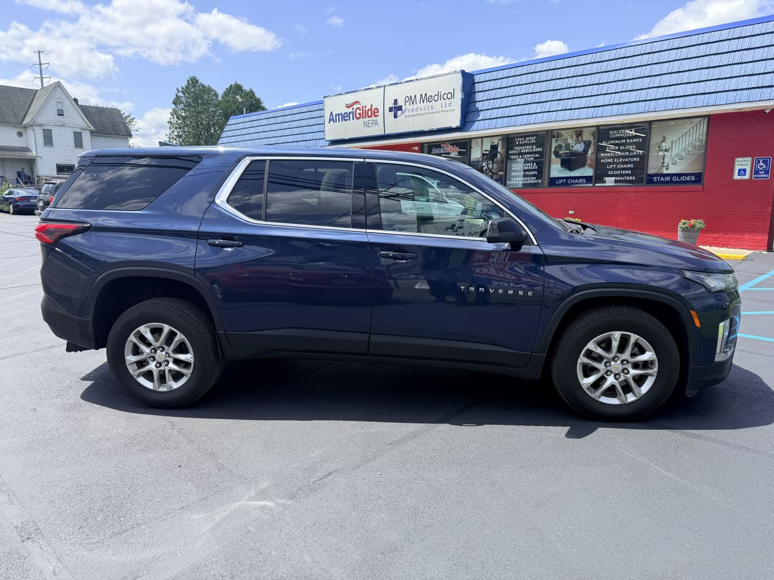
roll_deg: -1.4
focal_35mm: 24
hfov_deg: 71.6
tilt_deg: -7.8
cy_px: 290
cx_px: 387
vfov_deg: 56.8
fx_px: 537
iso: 100
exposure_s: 1/2907
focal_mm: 6.76
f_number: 1.78
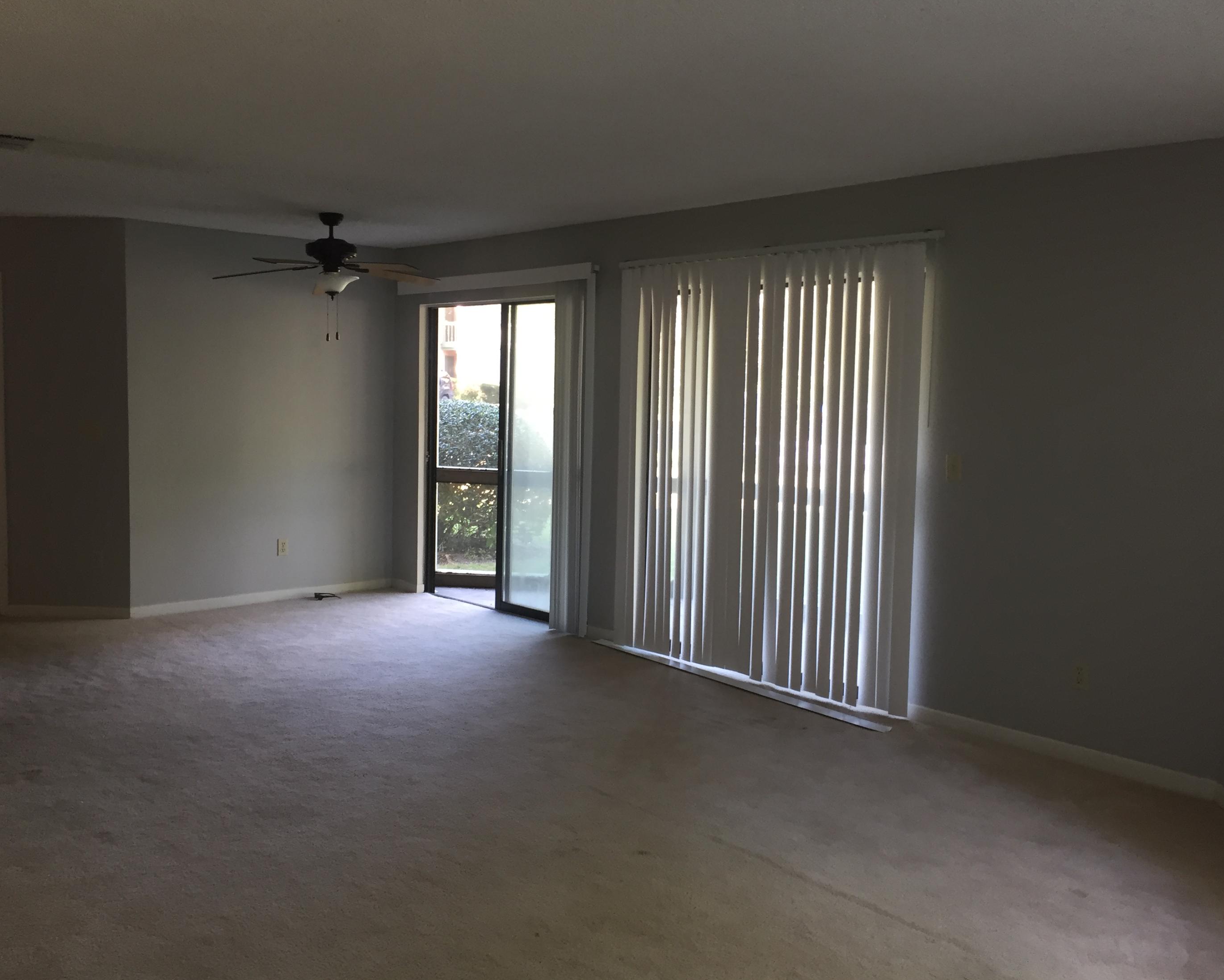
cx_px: 606
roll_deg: -1.9
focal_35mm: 31
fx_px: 1123
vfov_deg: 47.1
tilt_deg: -4.8
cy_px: 486
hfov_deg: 57.2
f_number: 2.2
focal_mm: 4.15
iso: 80
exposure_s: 1/33
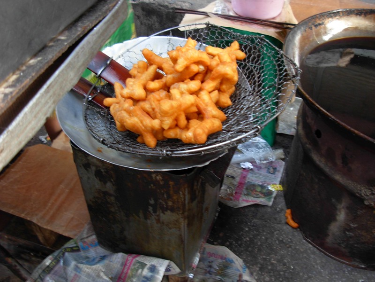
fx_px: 412
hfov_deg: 49.0
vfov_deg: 37.7
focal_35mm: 38
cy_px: 141
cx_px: 188
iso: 79
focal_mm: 6.3
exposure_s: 1/8
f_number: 2.9
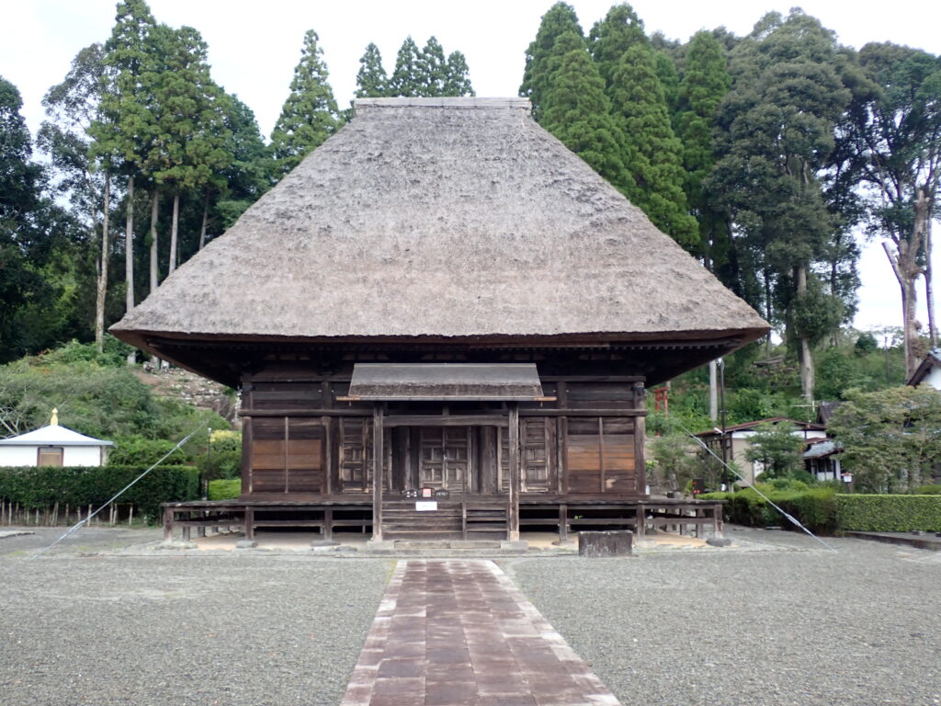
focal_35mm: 41
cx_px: 470
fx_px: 1115
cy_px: 353
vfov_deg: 35.1
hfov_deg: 45.8
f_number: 2.8
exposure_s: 1/125
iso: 125
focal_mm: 7.31
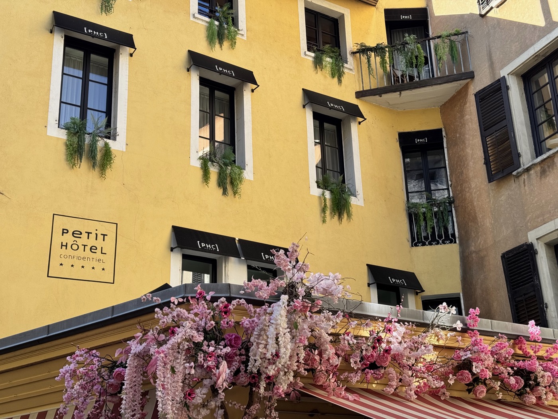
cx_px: 279
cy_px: 210
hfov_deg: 39.7
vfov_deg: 30.3
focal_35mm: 48
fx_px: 774
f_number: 1.78
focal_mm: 6.76
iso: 64
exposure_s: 1/854
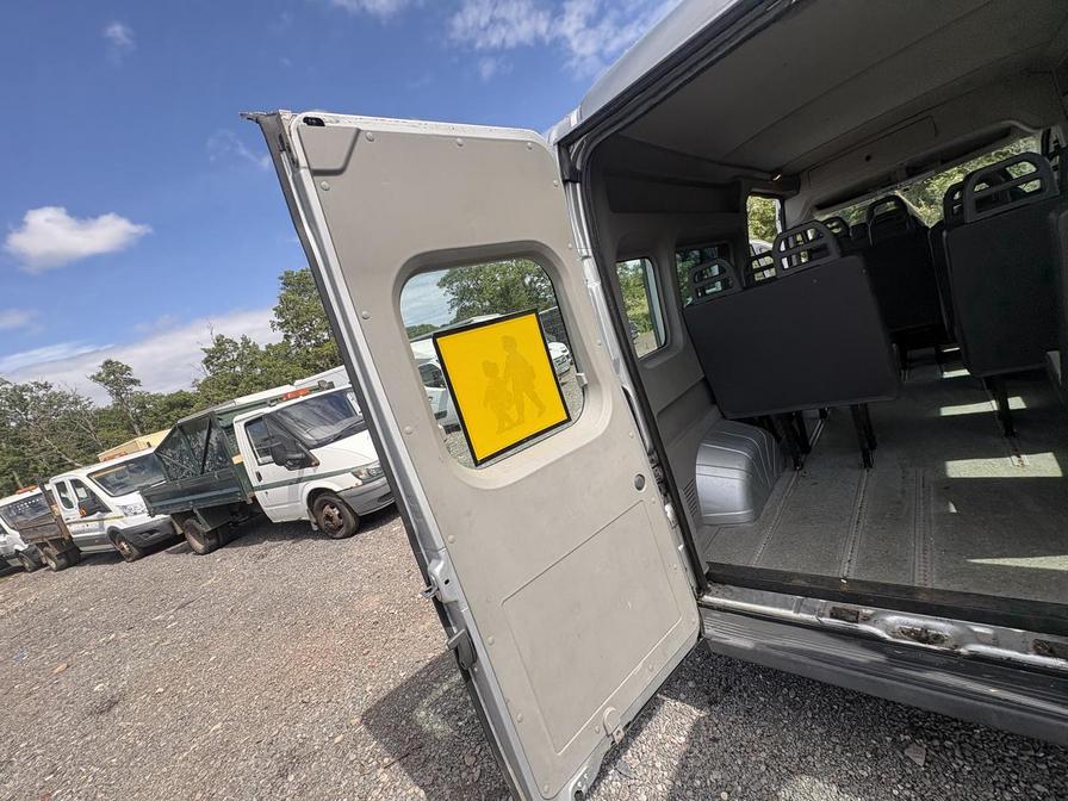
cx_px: 534
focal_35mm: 14
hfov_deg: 102.1
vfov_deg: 85.7
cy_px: 400
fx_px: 432
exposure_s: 1/1020
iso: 40
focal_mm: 2.22
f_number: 2.2
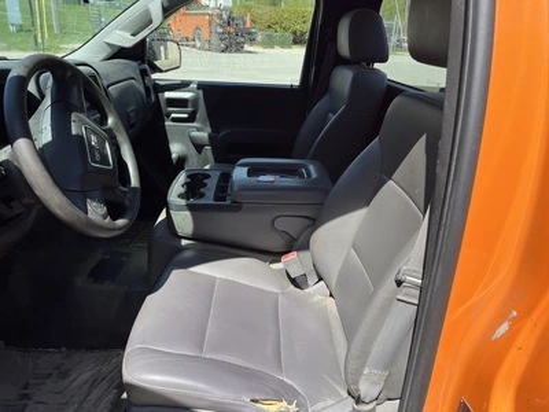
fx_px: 412
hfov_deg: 67.3
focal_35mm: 26
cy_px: 206
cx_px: 274
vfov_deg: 53.1
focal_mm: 5.1
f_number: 1.6
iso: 50
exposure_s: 1/1212
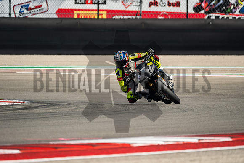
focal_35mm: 600
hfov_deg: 3.4
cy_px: 82
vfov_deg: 2.3
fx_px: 4067
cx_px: 122
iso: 500
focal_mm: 400
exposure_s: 1/1000
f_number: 5.6
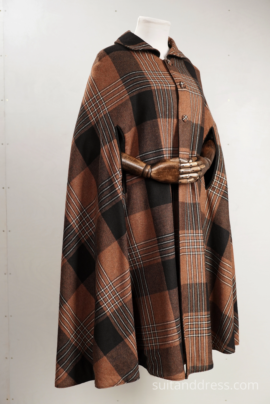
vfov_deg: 41.1
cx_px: 135
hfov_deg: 28.1
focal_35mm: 48
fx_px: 540
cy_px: 202
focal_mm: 32
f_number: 3.5
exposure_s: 1/100
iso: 400
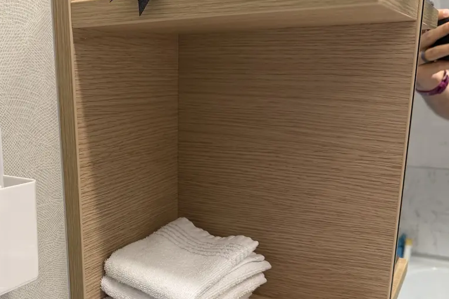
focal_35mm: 39
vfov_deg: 34.0
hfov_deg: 47.9
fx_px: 486
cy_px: 194
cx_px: 118
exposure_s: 1/76
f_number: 1.78
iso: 200
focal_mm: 6.76
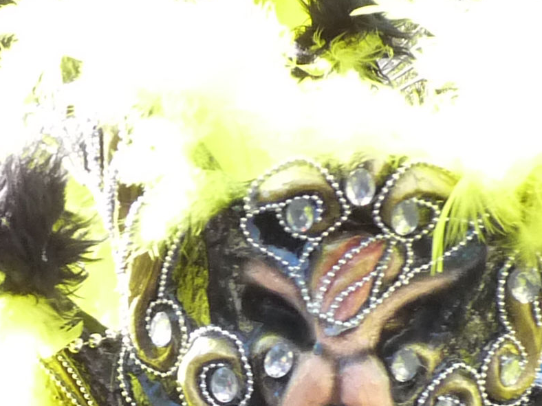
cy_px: 447
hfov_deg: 15.1
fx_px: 2035
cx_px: 102
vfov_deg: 11.2
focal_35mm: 130
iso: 320
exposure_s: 1/200
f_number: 3.2
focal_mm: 4.8
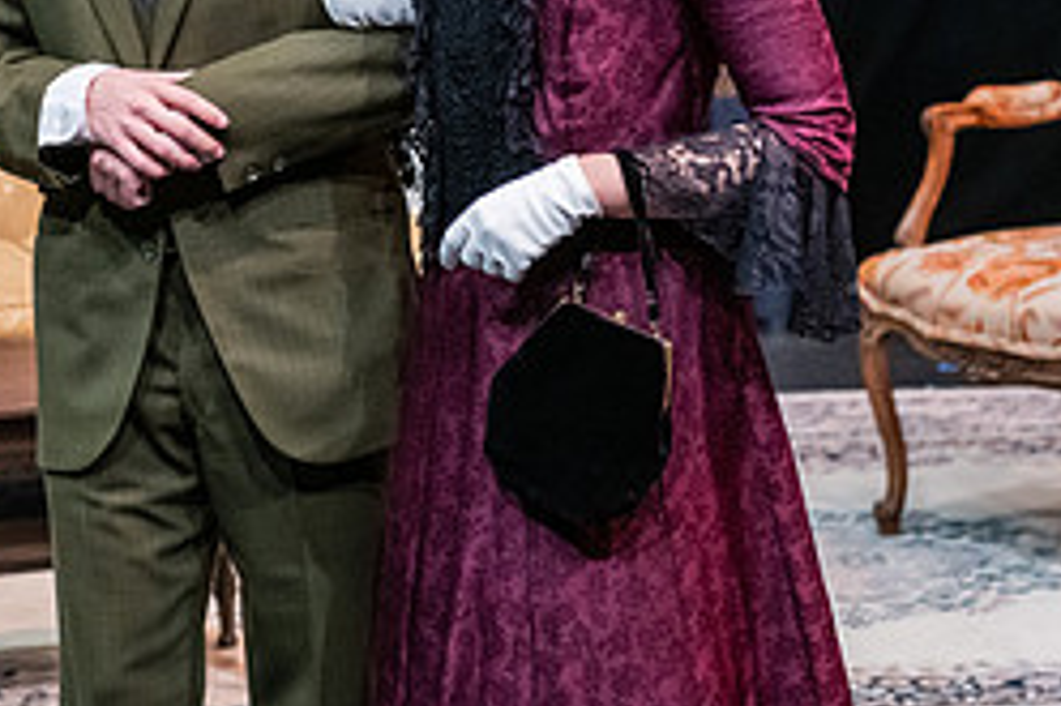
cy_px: -101
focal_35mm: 164
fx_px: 4830
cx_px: 321
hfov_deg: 12.5
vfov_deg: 8.3
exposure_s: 1/200
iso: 3200
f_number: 3.2
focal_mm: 70
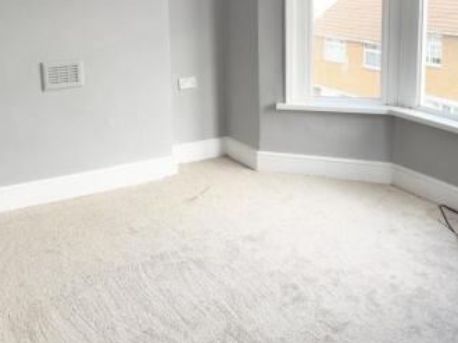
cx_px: 253
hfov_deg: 41.2
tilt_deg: -10.0
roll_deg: +0.7
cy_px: 77
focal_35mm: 46
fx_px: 608
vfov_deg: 30.8
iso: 25
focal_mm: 4.25
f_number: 1.8
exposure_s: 1/143
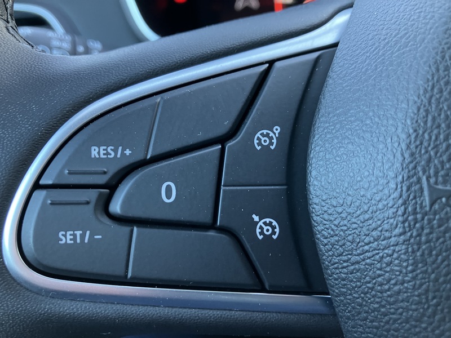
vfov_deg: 49.7
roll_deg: +3.6
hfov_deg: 63.4
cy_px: 169
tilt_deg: -27.8
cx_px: 226
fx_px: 365
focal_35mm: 28
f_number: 1.8
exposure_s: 1/60
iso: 200
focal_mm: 3.99
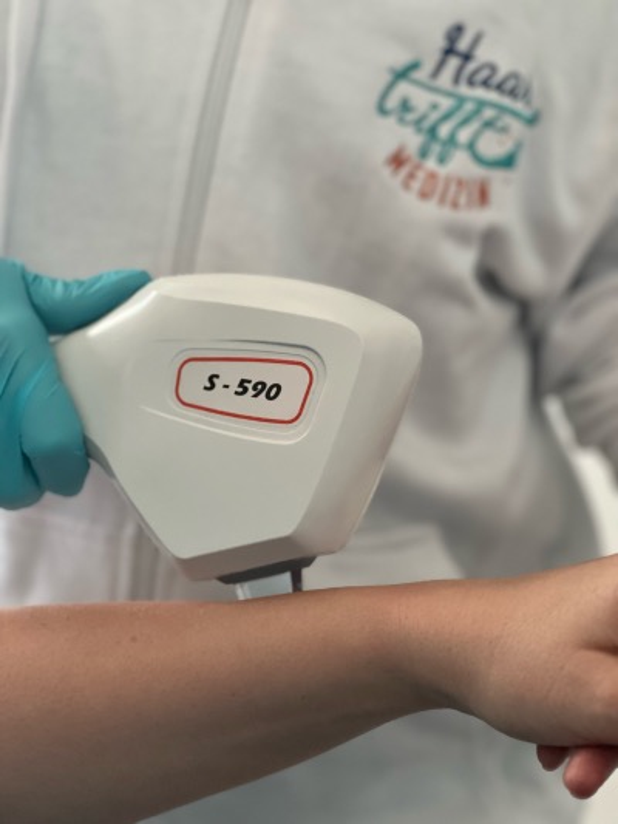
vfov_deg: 25.3
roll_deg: -7.8
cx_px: 309
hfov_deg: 19.1
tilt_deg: +5.4
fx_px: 1832
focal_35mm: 77
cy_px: 412
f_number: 2.8
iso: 400
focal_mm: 9
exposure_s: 1/40
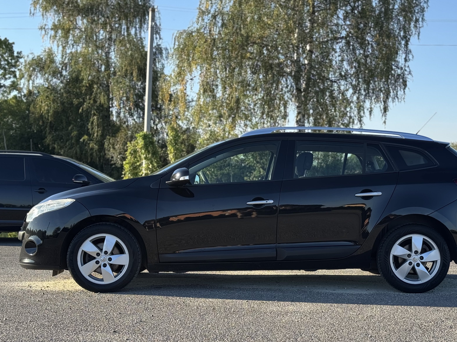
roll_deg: +0.4
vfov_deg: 23.6
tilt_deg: -1.8
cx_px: 260
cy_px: 201
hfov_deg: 31.2
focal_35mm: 62
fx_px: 818
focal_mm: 6.76
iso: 64
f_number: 1.78
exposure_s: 1/876
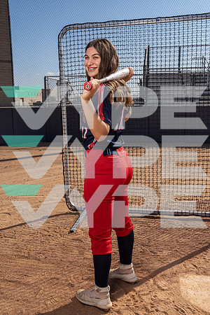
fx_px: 324
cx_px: 105
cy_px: 158
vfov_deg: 51.9
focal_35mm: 37
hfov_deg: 35.9
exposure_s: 1/250
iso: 64
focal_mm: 37
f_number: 8
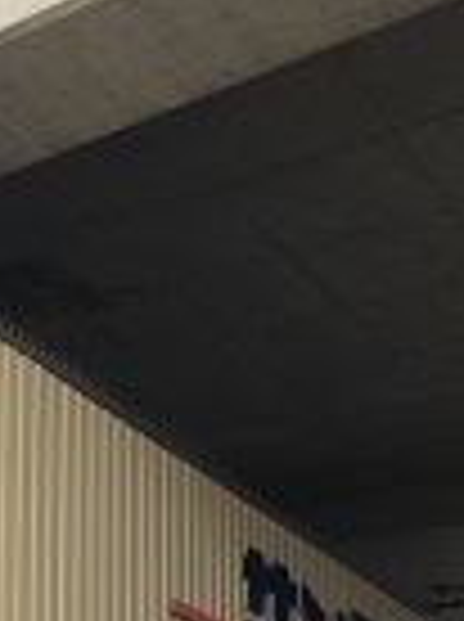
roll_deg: -0.5
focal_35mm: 85
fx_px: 1524
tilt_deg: +13.1
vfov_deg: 21.9
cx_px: 29
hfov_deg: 17.0
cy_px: 675
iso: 40
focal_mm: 4.15
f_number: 2.2
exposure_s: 1/120
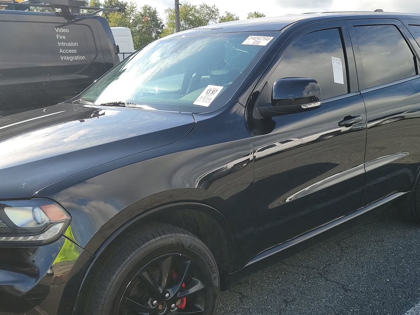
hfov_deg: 46.7
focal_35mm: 40
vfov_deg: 35.8
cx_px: 188
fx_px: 485
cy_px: 197
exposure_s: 1/494
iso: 50
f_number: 1.8
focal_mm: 6.7
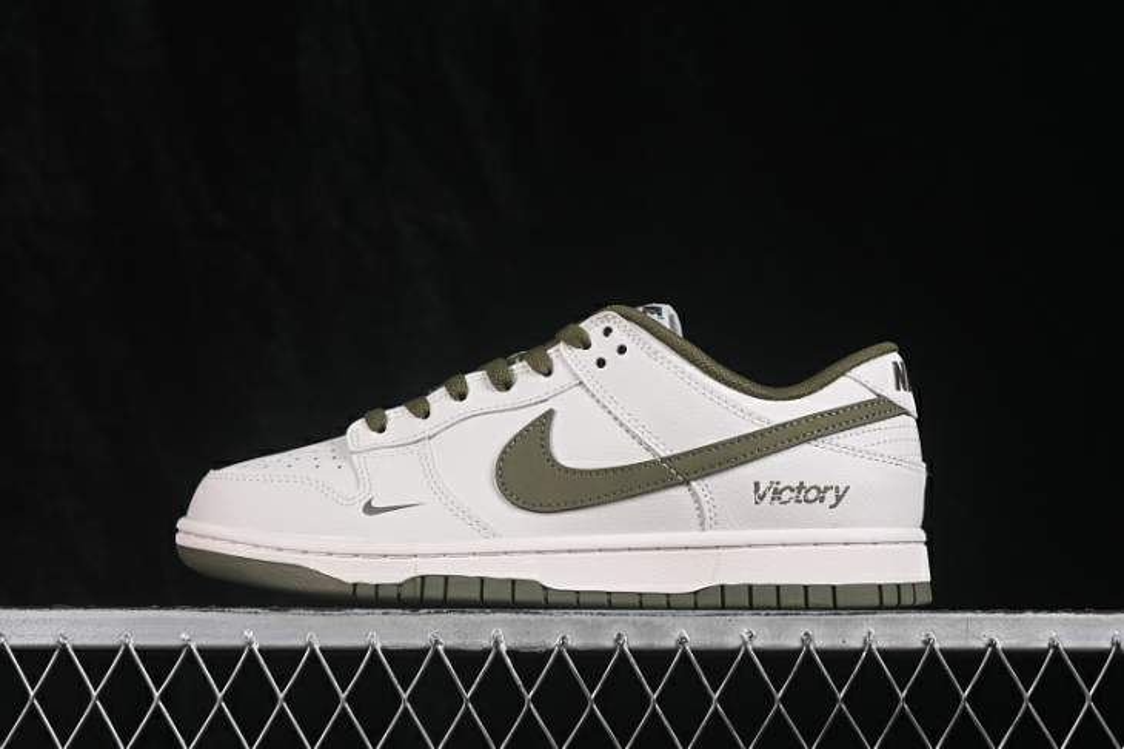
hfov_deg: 27.0
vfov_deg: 18.2
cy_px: 374
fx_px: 2340
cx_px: 562
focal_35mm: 75
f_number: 8
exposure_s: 1/80
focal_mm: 50
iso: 160
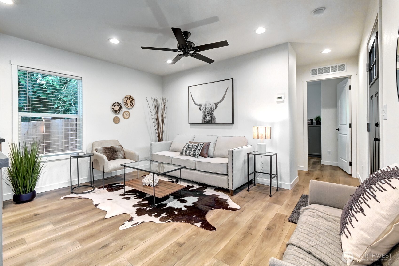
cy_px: 133
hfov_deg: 100.4
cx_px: 200
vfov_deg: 77.3
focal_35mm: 15
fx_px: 166
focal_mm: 10
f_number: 11
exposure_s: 1/6
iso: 3200
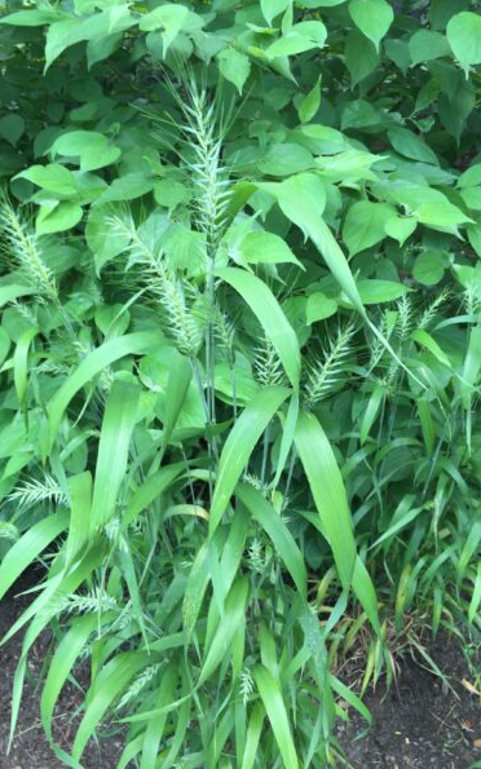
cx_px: 215
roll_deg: +0.7
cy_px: 384
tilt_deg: -34.5
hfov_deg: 40.6
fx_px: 650
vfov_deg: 61.2
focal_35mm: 31
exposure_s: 1/60
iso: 32
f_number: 2.2
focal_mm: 4.15
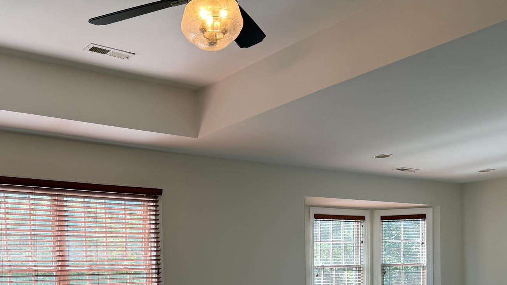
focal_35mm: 41
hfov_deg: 48.9
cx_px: 187
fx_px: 551
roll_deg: +1.2
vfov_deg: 27.3
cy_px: 289
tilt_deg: -0.8
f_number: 1.78
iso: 64
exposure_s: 1/174
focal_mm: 6.76
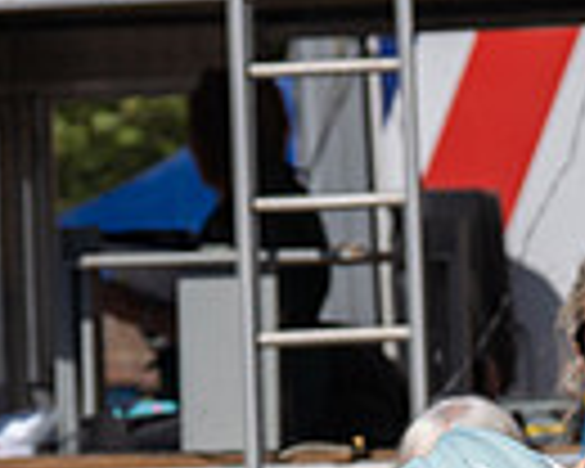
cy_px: 584
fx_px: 6822
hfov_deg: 4.9
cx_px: 563
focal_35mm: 394
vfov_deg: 3.9
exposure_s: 1/1250
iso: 100
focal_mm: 70
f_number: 4
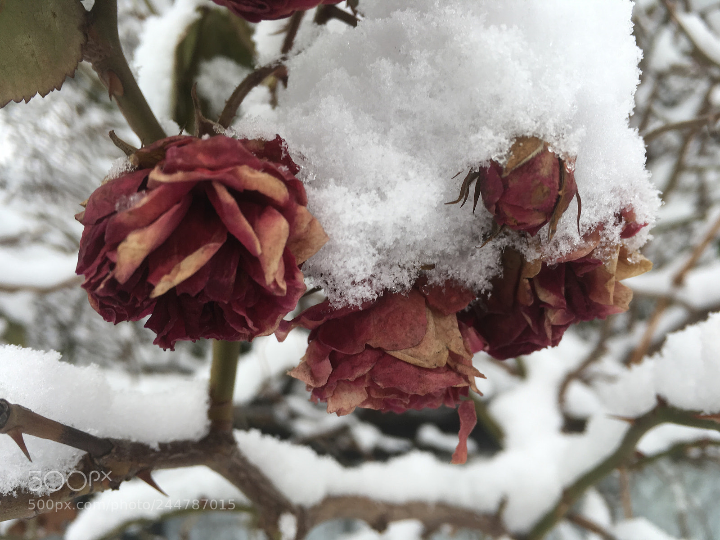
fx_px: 603
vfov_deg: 48.2
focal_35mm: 29
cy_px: 270
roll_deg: -1.5
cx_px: 360
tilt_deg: -3.1
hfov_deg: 61.7
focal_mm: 4.15
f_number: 2.2
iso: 25
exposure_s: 1/120
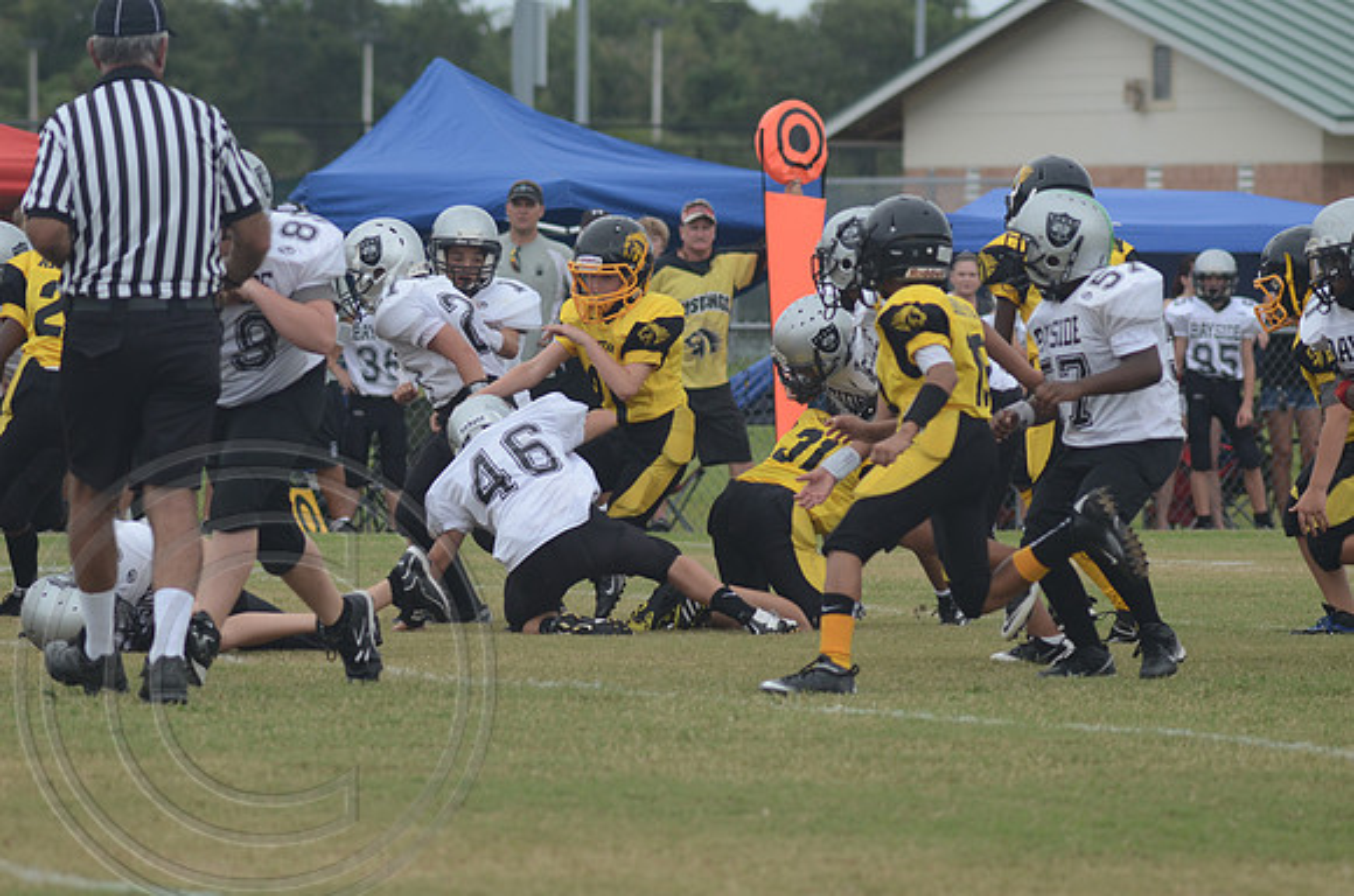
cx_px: 677
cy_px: 448
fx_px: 11259
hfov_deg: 6.9
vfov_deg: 4.6
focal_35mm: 300
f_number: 6.3
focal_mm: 200
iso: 400
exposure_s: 1/1000
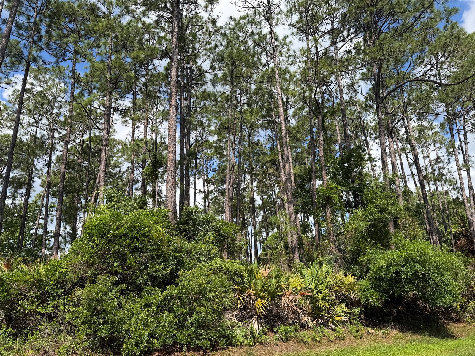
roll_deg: +2.0
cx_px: 238
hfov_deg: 71.6
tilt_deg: +19.2
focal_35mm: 24
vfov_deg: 56.8
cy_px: 178
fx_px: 329
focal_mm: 6.76
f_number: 1.78
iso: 80
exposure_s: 1/2445
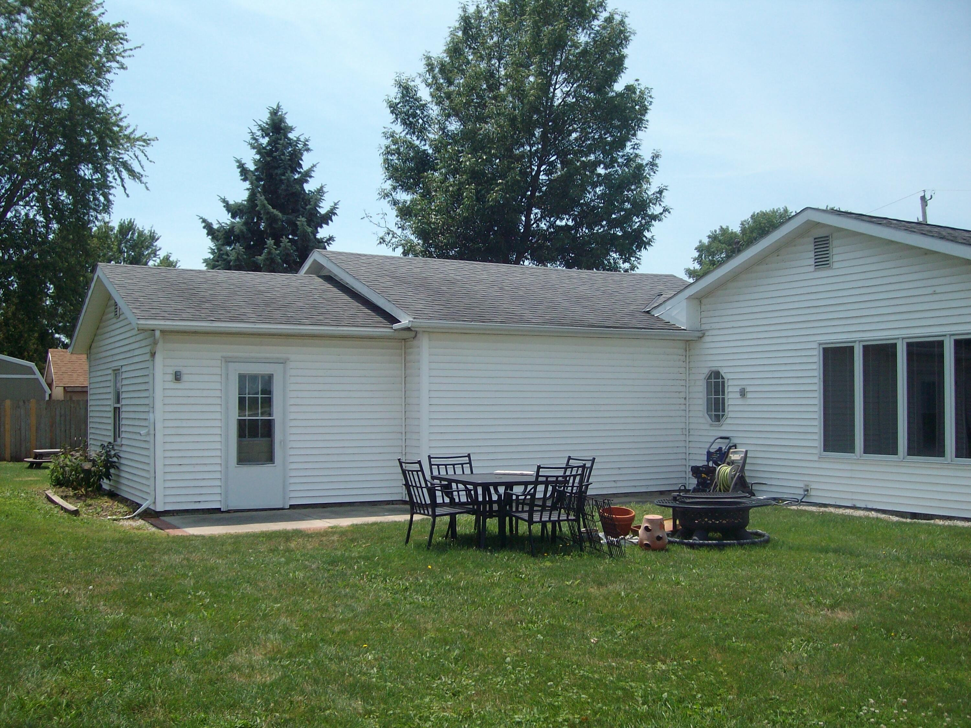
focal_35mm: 35
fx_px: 982
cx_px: 486
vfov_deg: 40.7
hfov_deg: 52.6
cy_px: 364
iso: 80
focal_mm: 5.8
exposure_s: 1/221
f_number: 7.2
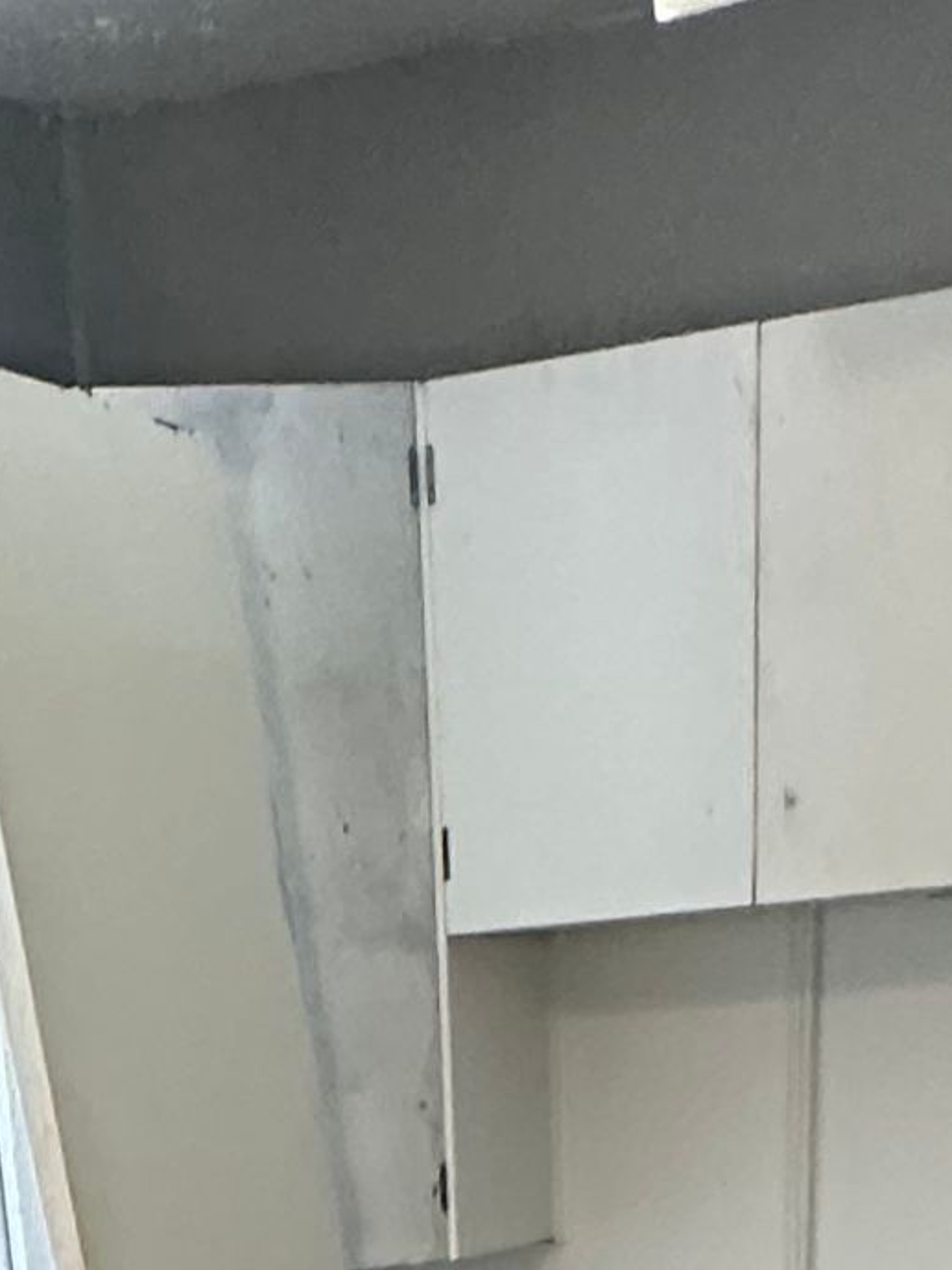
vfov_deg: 13.0
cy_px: 3456
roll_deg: +4.1
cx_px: 387
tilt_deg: -38.1
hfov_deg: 18.0
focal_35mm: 82
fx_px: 3007
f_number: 2.2
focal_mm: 2.22
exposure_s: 1/60
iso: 320
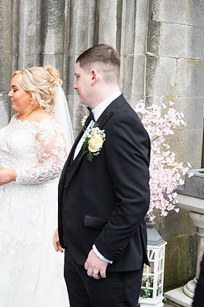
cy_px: 154
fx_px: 468
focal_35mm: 55
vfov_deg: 36.3
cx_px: 24
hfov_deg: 24.0
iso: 125
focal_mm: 36
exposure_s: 1/160
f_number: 3.5
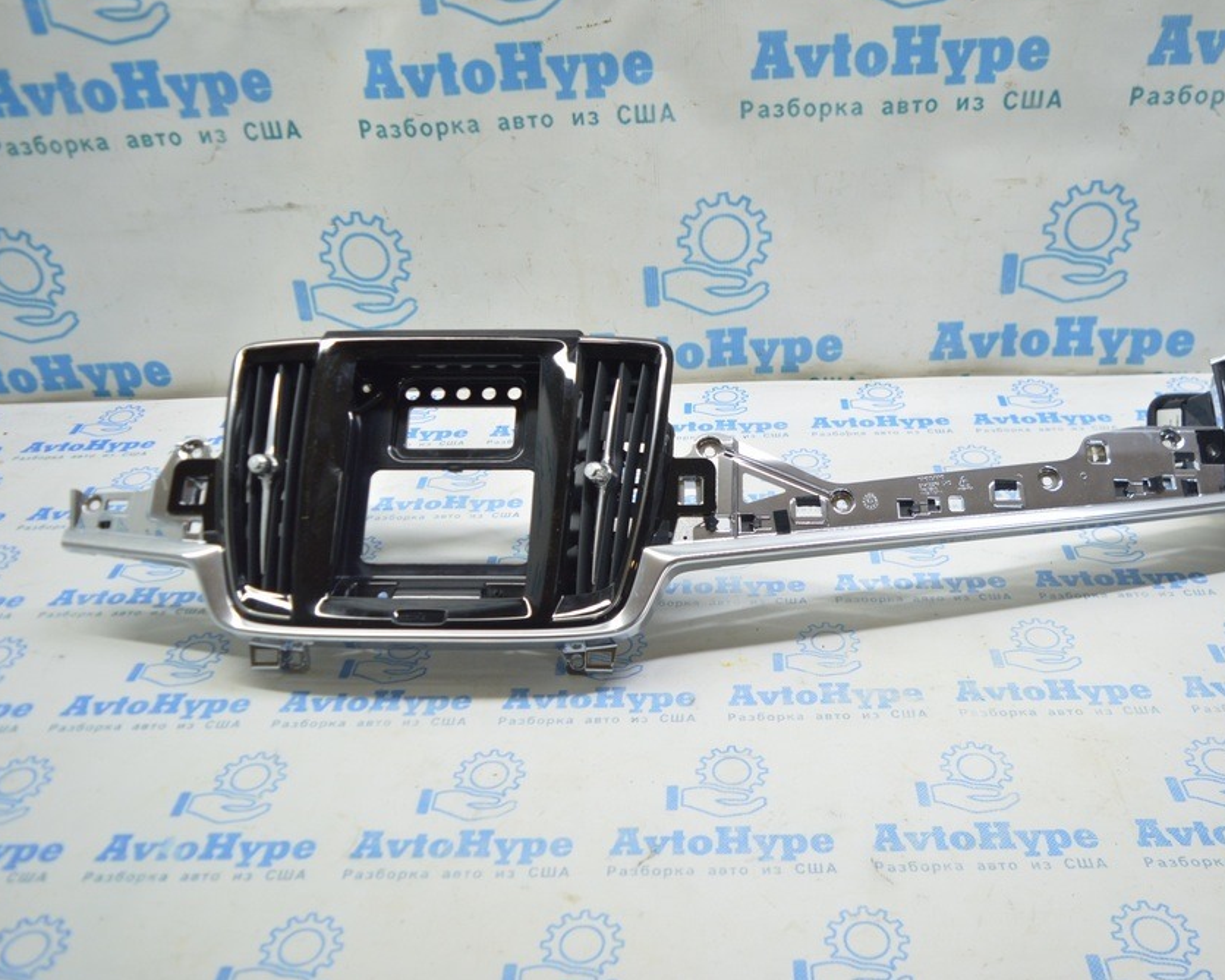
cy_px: 489
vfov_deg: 47.1
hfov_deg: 57.1
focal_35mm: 31
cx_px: 673
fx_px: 1124
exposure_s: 1/40
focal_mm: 18
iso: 400
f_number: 3.5
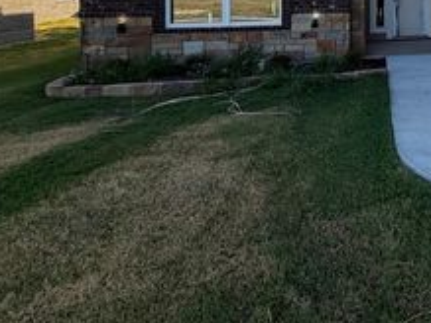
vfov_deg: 38.0
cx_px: 482
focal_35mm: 32
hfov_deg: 43.1
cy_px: -17
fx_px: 398
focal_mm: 2.22
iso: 40
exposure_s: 1/770
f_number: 2.2
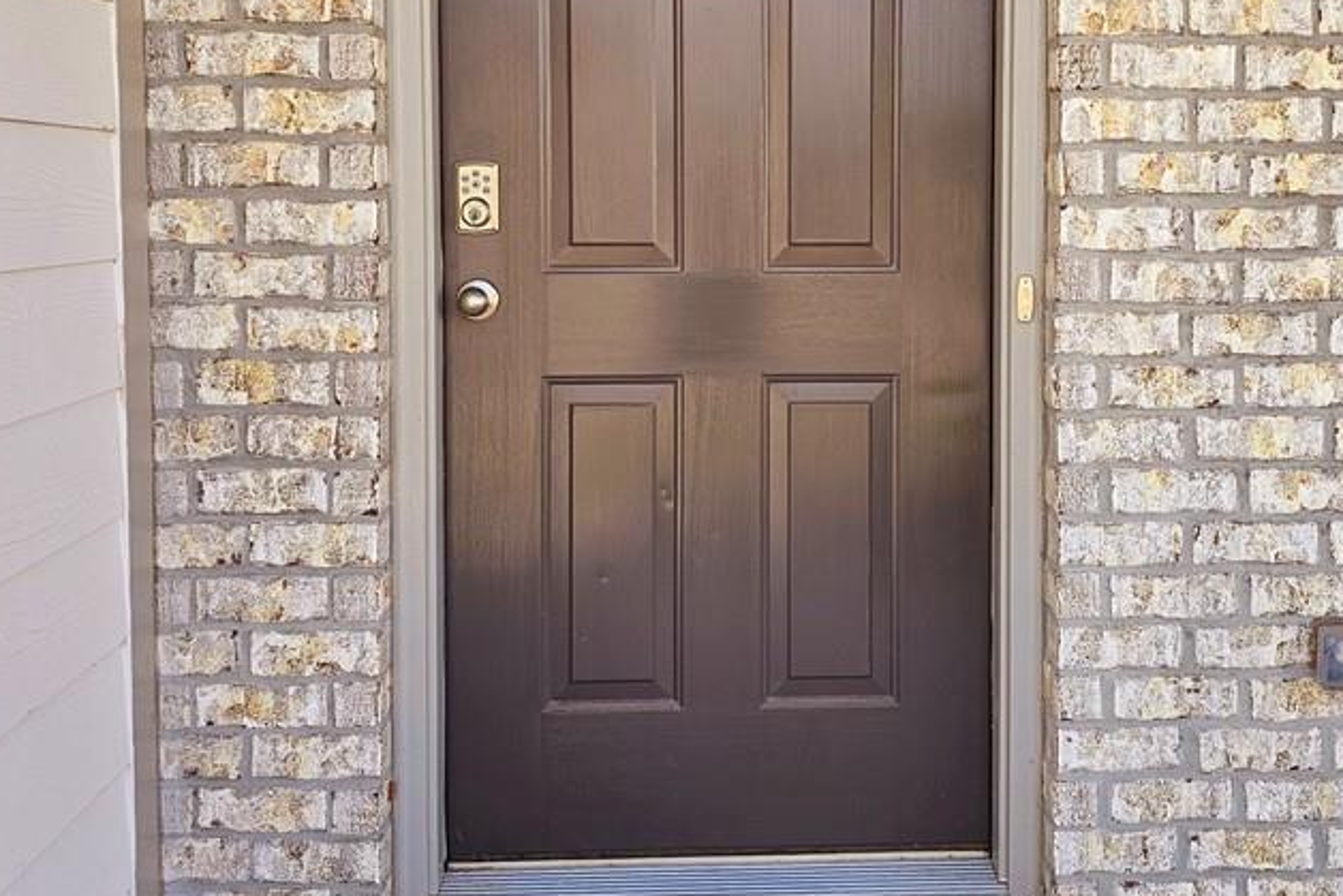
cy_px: 250
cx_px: 798
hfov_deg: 49.3
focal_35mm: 39
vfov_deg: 33.7
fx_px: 1455
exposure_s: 1/370
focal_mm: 6.3
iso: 40
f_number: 1.7
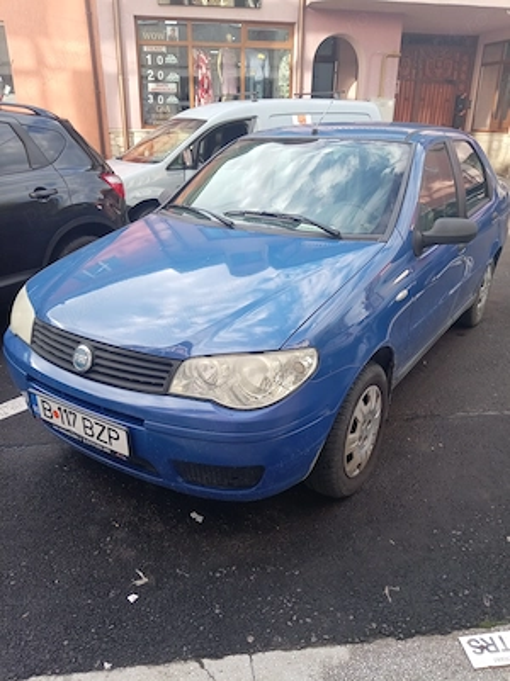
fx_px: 492
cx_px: 255
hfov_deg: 54.8
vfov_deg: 69.4
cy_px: 340
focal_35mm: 25
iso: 100
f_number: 1.8
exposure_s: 1/133
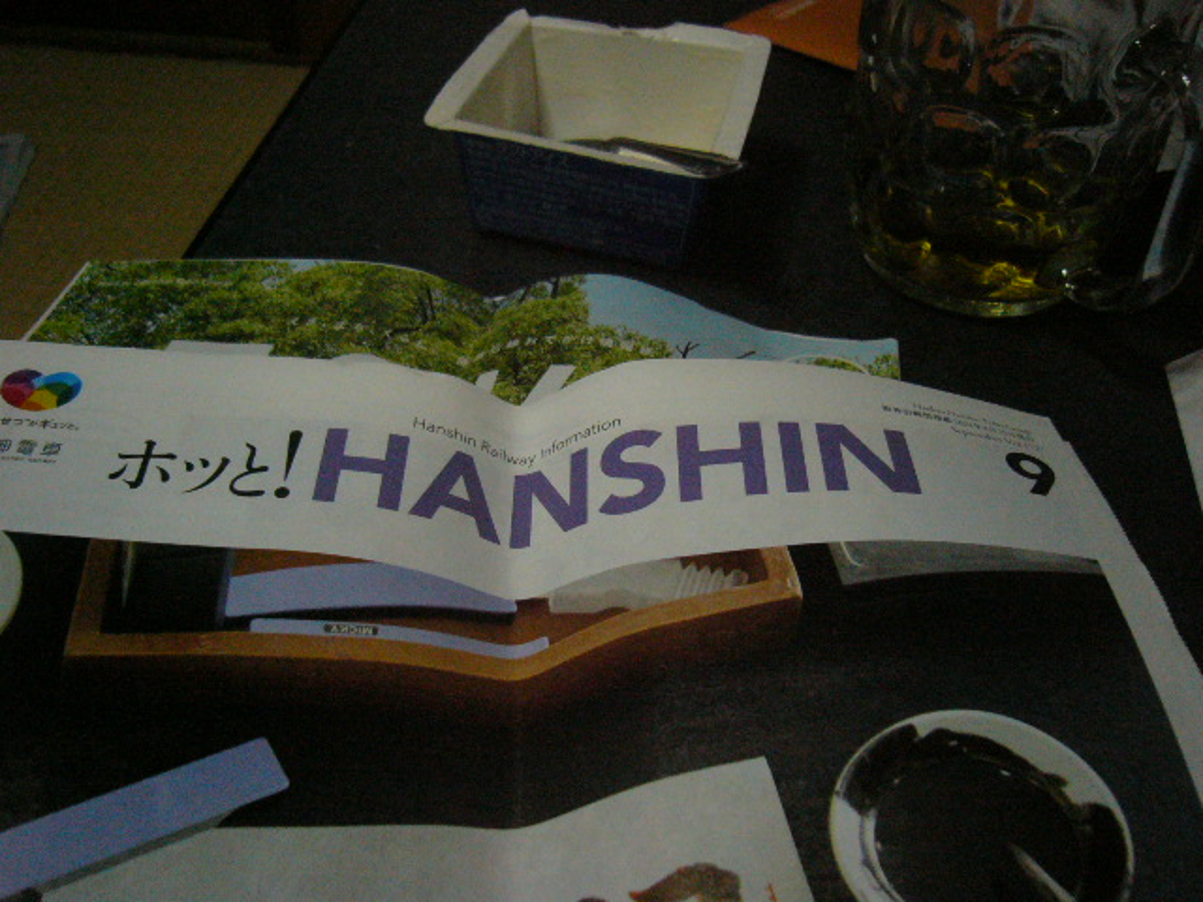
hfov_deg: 52.6
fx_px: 1216
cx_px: 602
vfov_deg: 40.7
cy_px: 451
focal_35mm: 35
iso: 400
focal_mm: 5.8
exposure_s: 1/60
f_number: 2.8
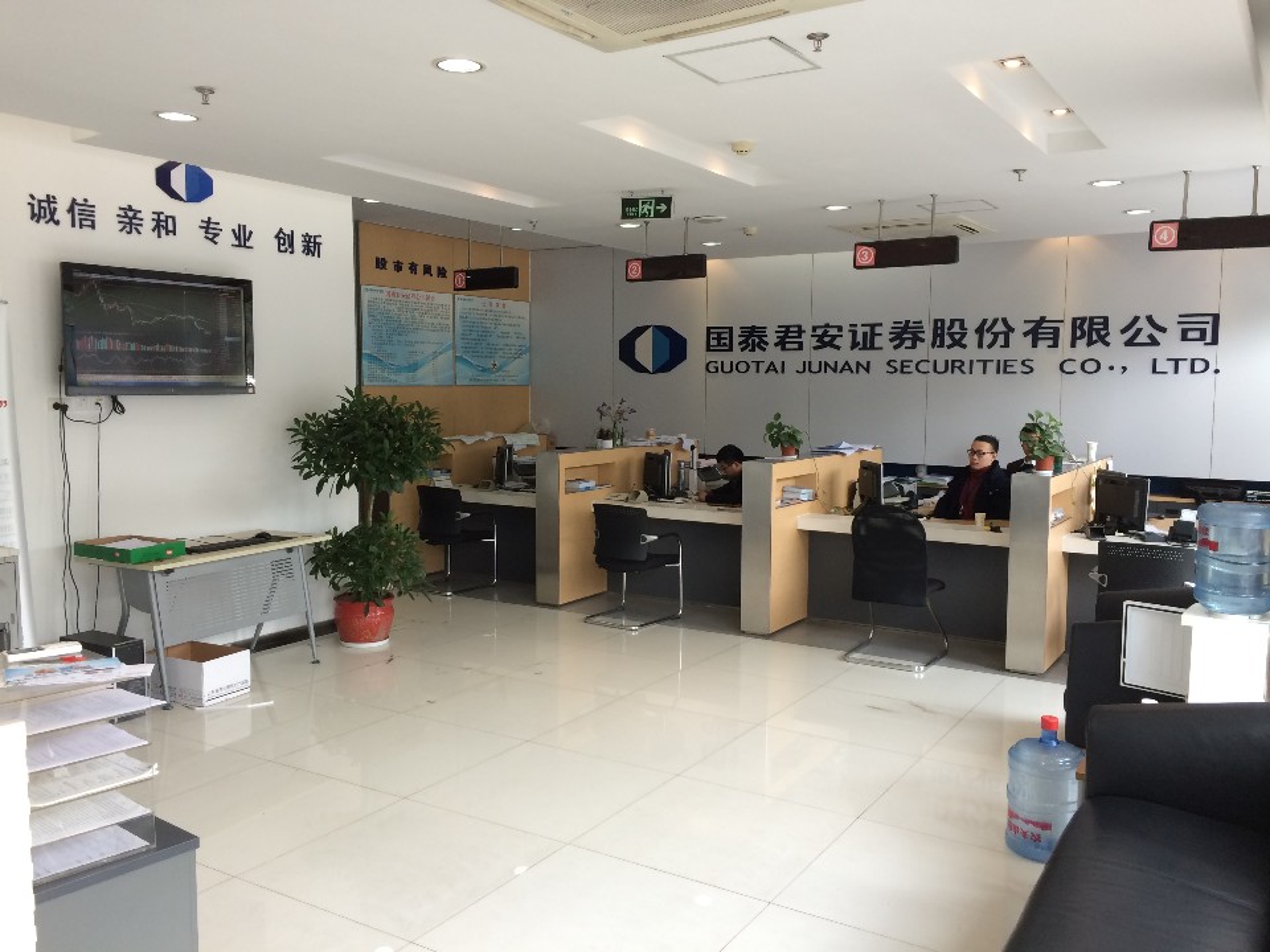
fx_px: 1064
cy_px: 476
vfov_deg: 48.2
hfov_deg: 61.7
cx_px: 635
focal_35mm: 29
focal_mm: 4.15
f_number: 2.2
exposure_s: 1/40
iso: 32
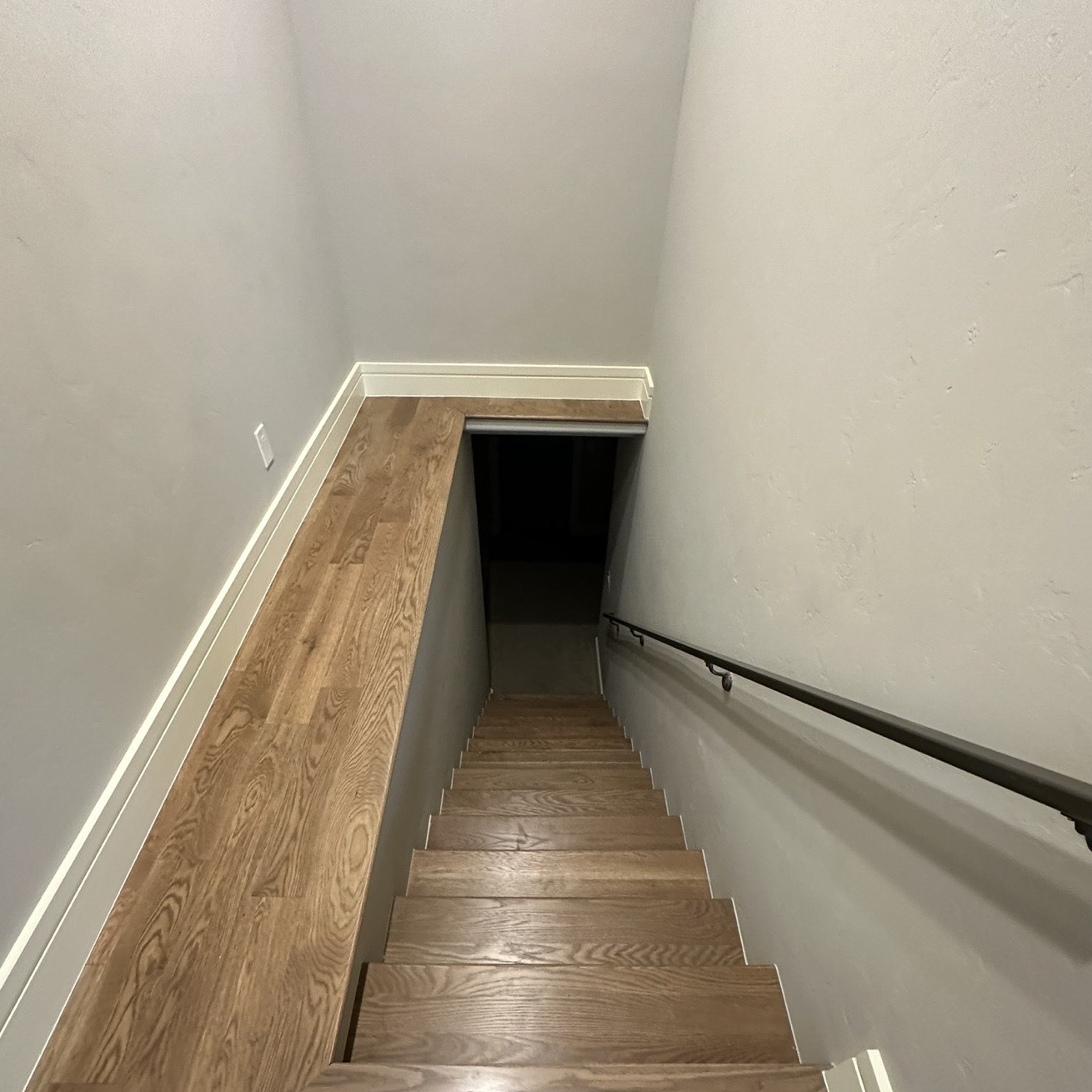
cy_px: 694
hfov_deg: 84.0
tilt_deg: -45.8
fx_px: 607
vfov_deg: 82.1
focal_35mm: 17
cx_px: 540
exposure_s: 1/60
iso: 500
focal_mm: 2.22
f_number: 2.2
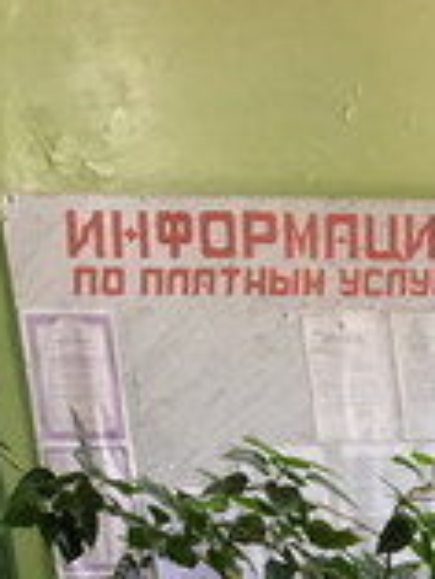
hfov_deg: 11.9
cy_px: 1140
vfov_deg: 14.1
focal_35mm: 118
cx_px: 686
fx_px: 1974
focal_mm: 4.15
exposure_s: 1/33
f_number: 2.2
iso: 125
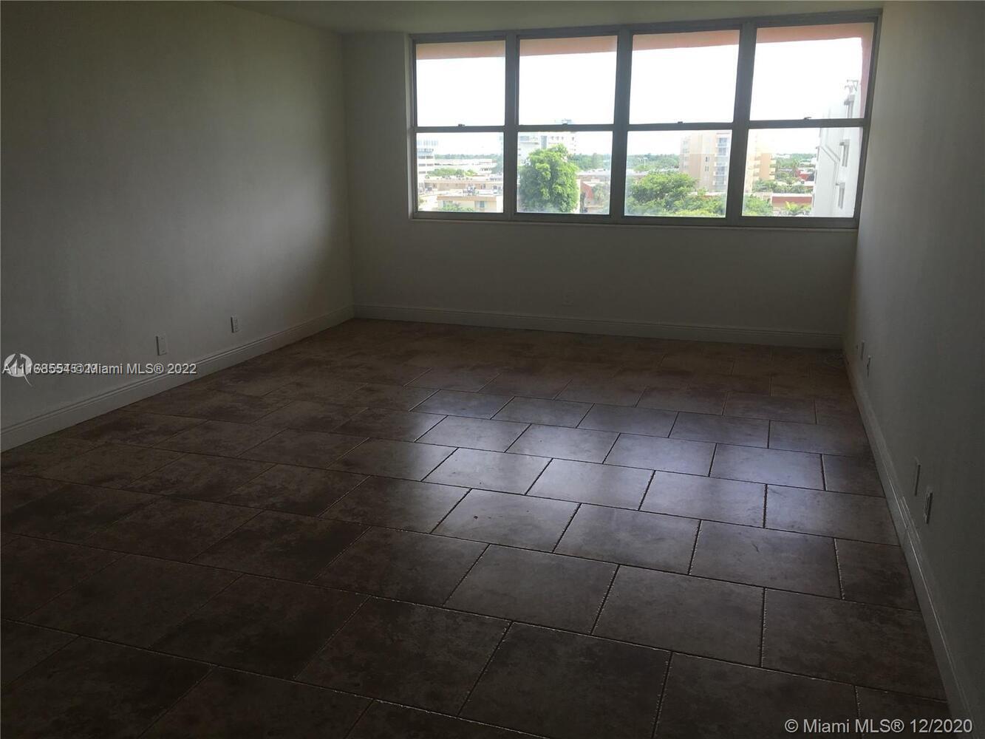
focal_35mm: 29
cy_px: 370
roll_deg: +0.5
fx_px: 825
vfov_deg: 48.2
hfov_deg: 61.7
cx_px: 492
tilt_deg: -13.8
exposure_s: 1/318
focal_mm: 4.15
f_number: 2.2
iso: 25
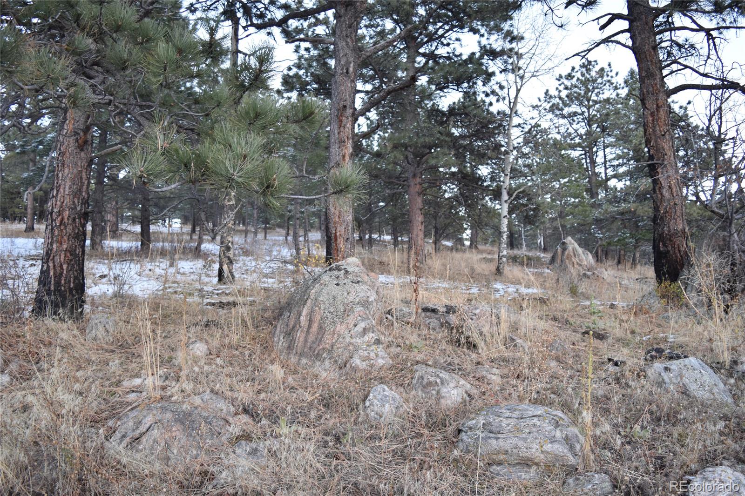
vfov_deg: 47.9
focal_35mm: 27
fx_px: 559
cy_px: 248
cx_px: 372
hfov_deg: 67.4
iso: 400
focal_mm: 18
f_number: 4.5
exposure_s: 1/80
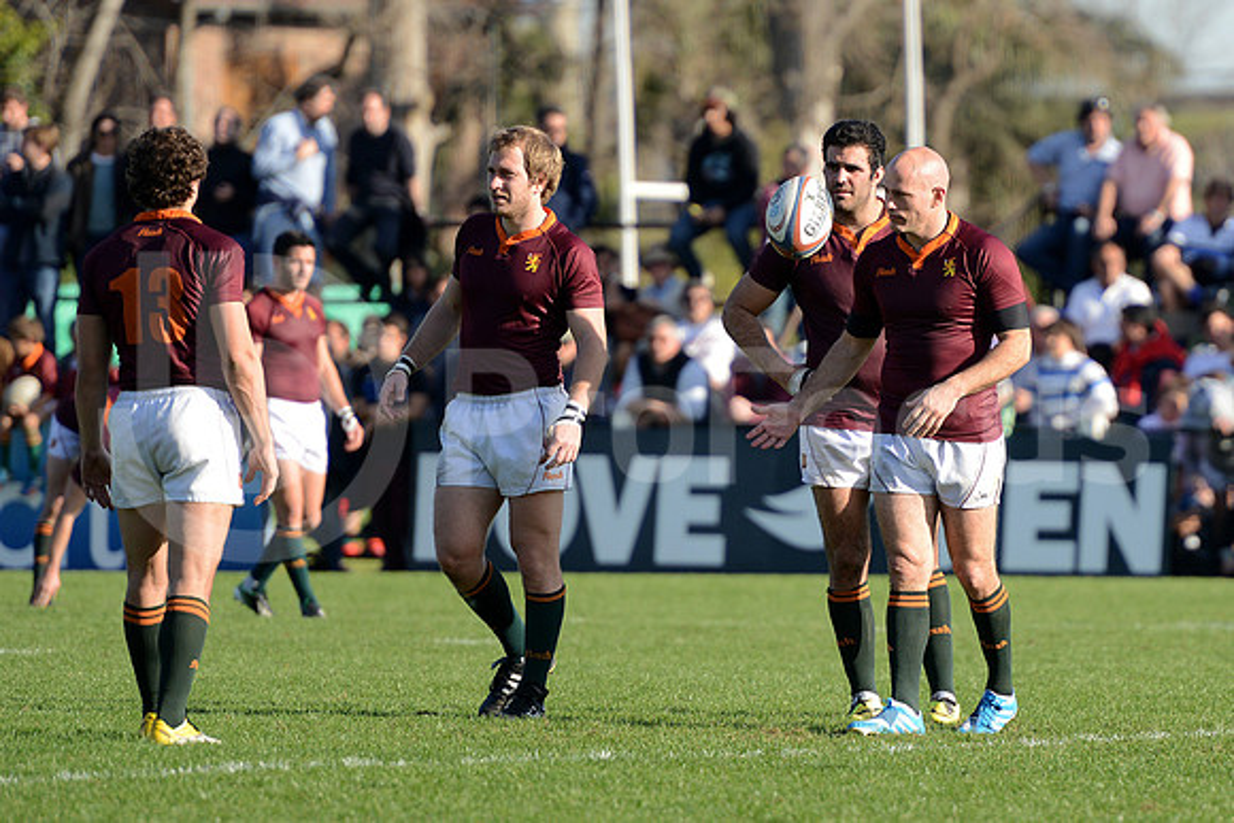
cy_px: 412
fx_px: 9257
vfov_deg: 5.1
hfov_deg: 7.6
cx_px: 617
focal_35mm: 270
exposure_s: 1/1000
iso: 500
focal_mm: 270
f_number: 4
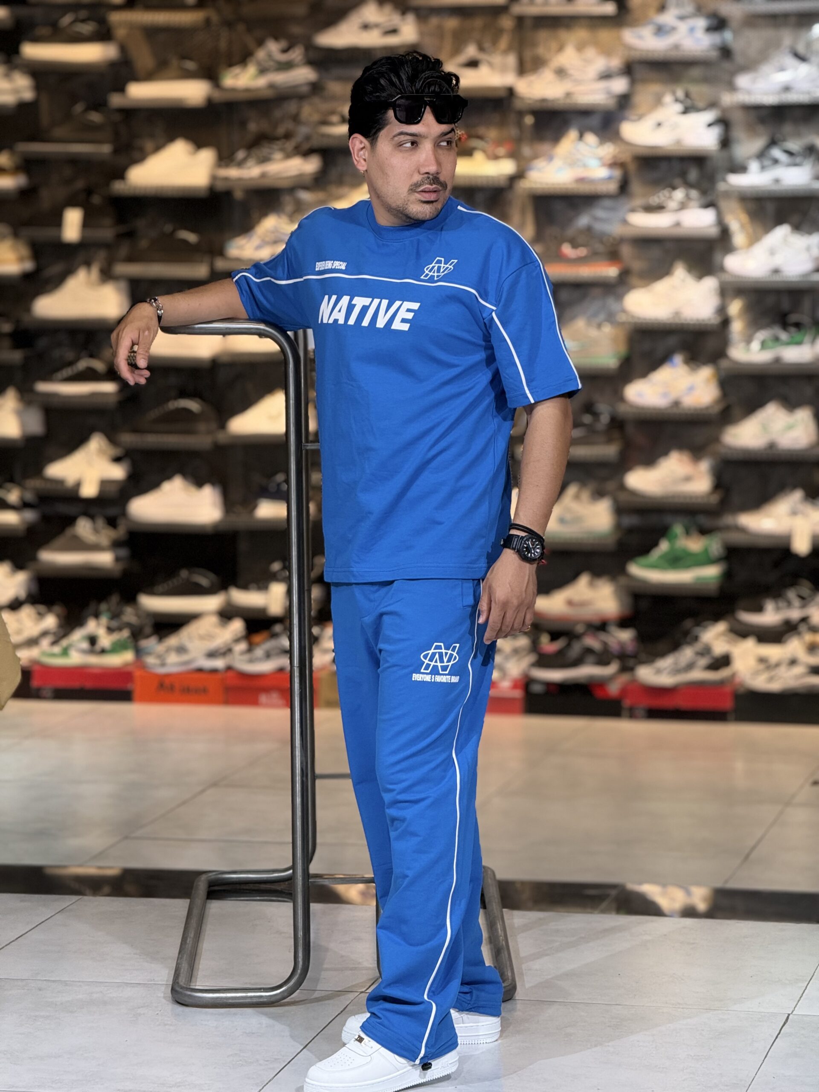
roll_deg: -0.3
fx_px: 3786
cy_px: 546
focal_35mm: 120
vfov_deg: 16.4
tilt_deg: -5.5
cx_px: 410
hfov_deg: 12.3
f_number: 2.8
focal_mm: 15.66
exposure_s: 1/100
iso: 200
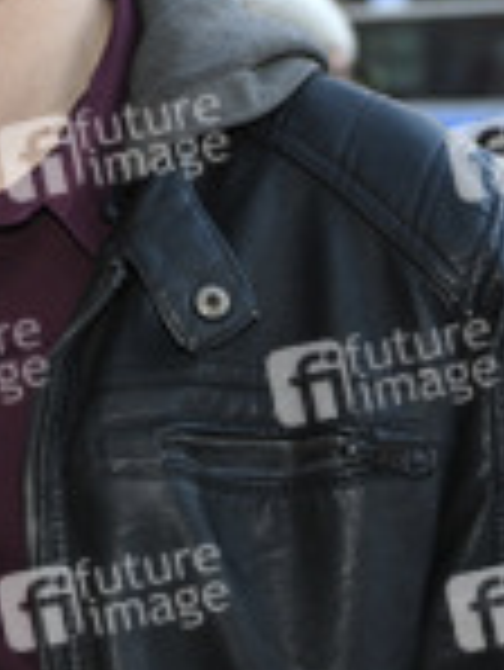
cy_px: 36
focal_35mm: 154
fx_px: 2985
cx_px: -457
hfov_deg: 9.1
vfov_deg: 12.7
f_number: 5.6
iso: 640
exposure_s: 1/125
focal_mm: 53
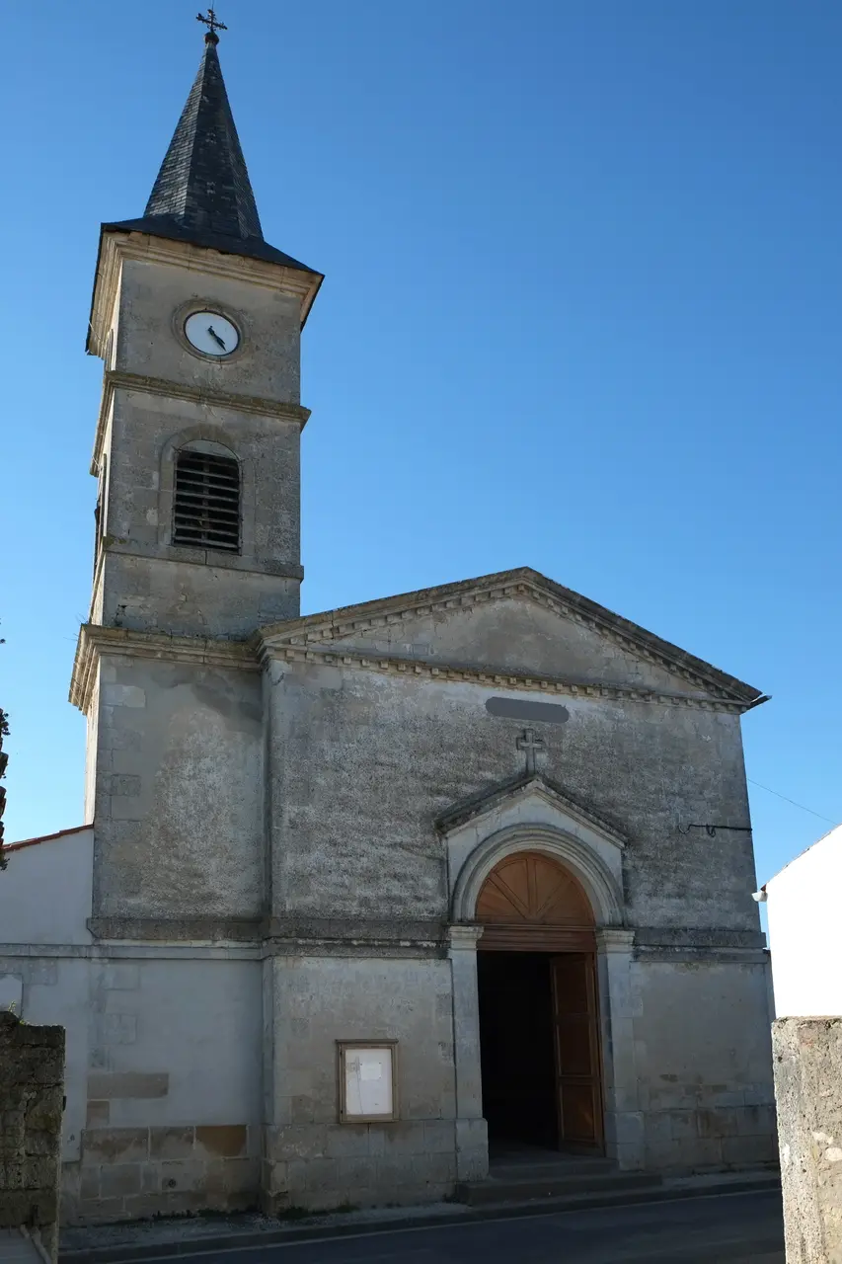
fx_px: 947
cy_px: 632
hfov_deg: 47.9
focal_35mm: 27
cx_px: 421
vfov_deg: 67.4
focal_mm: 18
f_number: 6.4
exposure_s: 1/420
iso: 200
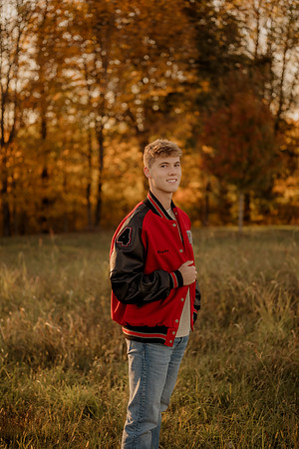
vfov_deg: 39.6
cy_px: 224
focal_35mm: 50
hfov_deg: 27.0
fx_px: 623
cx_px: 150
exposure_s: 1/1000
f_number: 1.8
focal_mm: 50
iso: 250
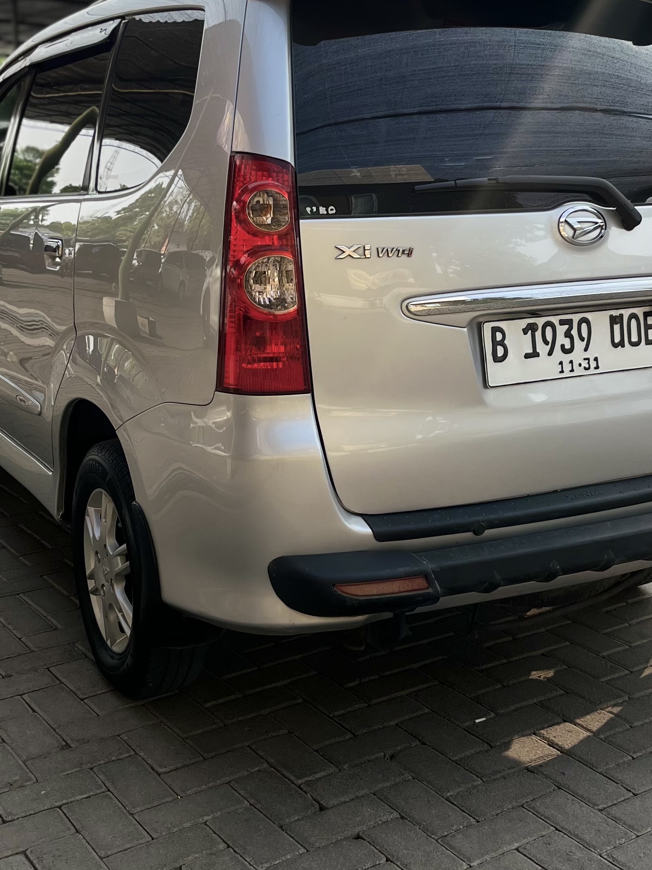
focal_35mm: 50
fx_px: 1256
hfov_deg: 29.1
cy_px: 330
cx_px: 368
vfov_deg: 38.0
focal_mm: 5.1
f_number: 1.6
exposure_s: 1/983
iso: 50
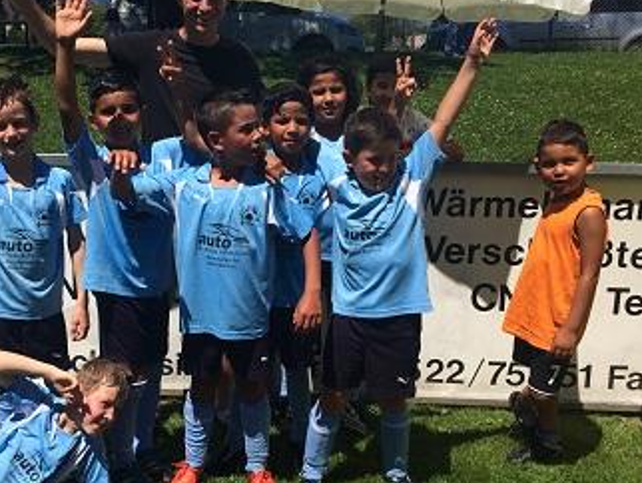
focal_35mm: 45
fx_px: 835
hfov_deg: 41.6
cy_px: 250
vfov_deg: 32.2
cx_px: 223
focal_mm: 4.15
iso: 32
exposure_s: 1/3165
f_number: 2.2
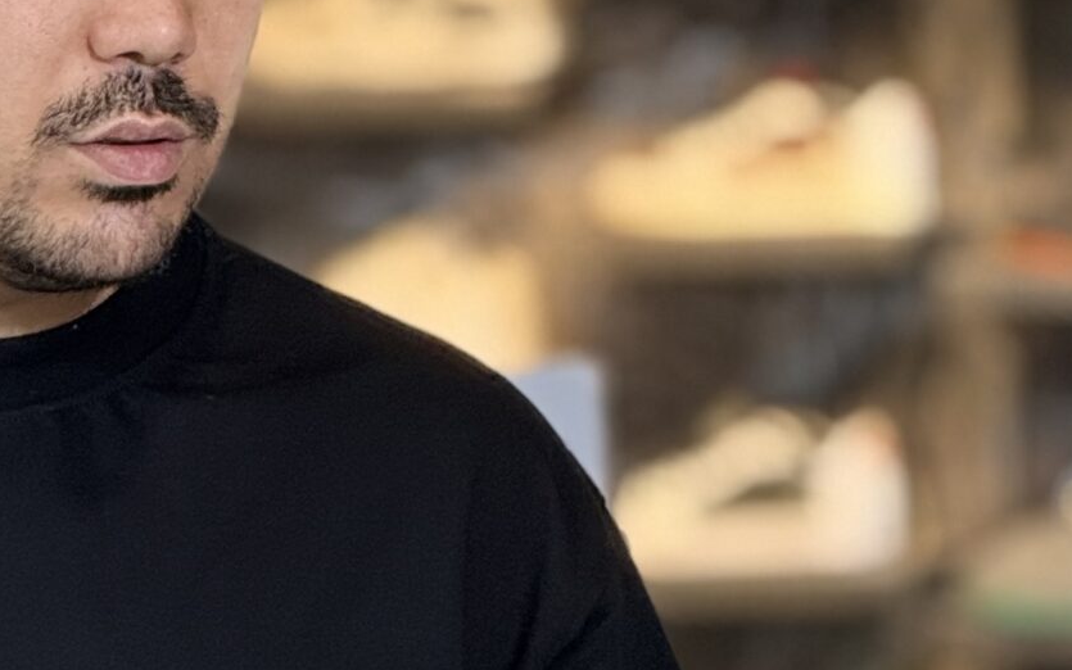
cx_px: -105
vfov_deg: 3.4
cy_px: 856
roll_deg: +0.3
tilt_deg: -5.2
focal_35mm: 390
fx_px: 11395
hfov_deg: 5.4
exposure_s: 1/100
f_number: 2.8
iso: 200
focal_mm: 15.66
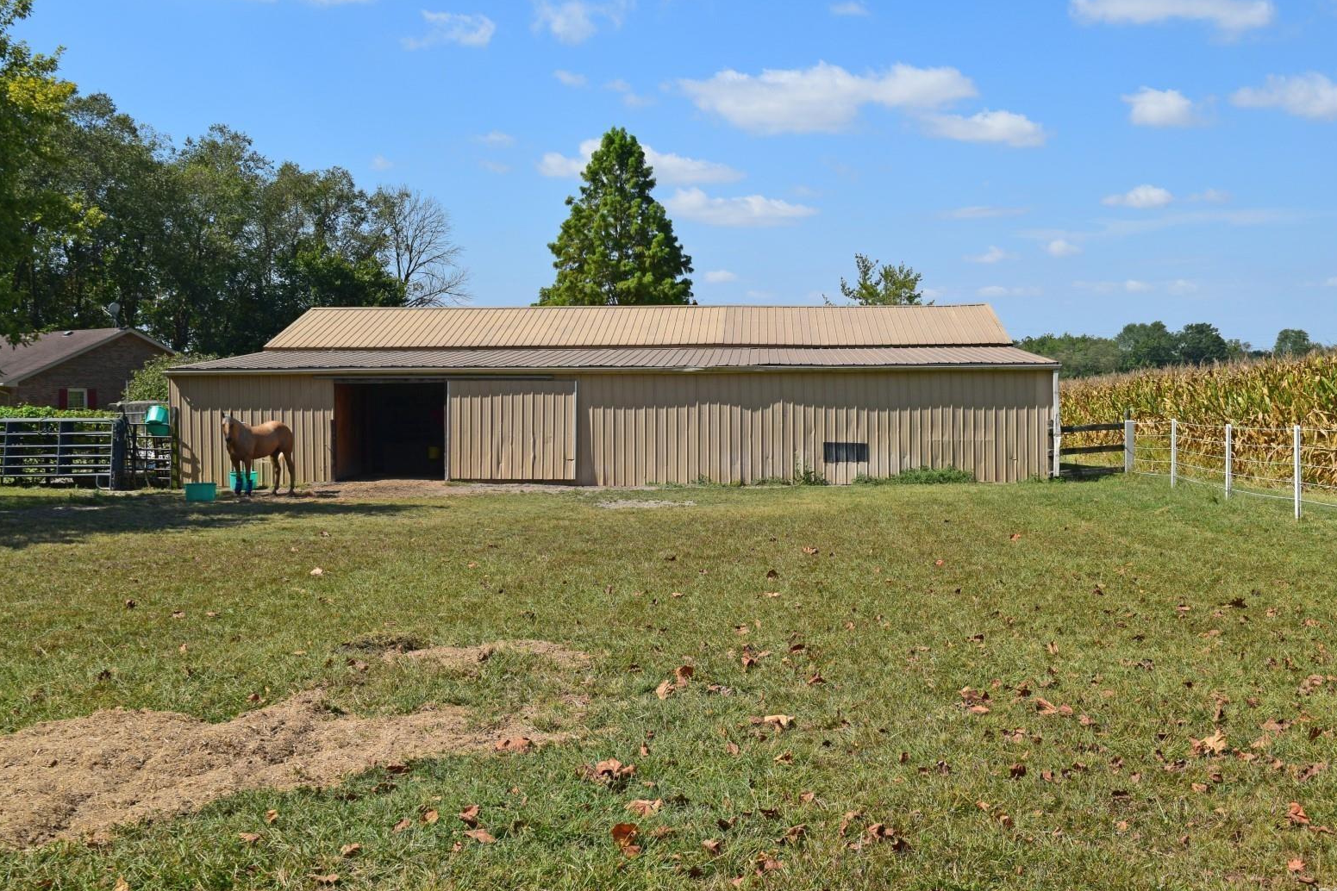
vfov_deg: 28.6
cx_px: 680
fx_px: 1745
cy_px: 448
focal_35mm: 47
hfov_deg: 41.9
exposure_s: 1/500
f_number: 11
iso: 250
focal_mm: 30
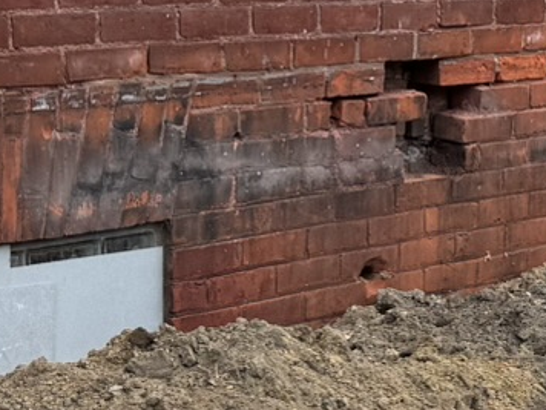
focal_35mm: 138
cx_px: 739
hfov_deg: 13.7
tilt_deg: -13.2
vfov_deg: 10.7
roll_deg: -3.0
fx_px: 2177
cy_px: 412
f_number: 1.78
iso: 80
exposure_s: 1/912
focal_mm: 6.76
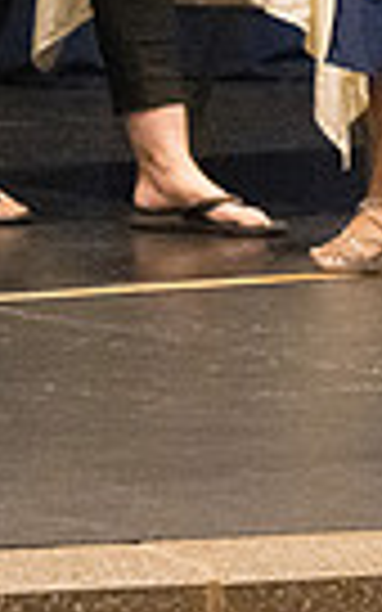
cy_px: -320
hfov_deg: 2.1
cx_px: 227
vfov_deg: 3.4
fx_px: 10277
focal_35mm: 617
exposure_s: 1/250
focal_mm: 122
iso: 8000
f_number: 4.5
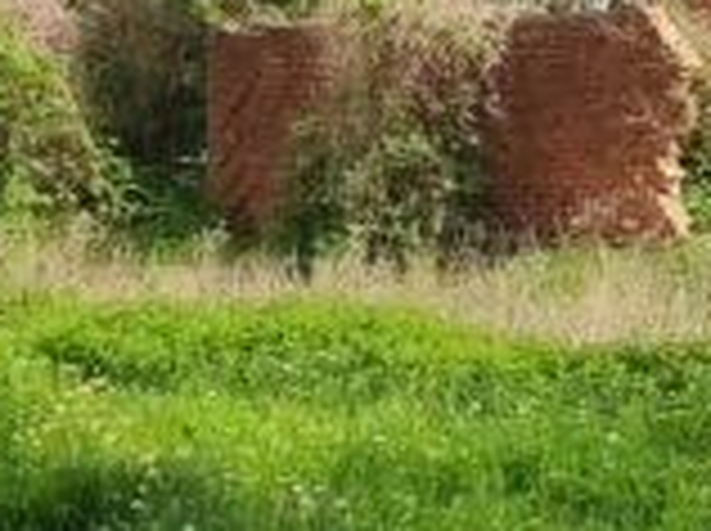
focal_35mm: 79
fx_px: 1620
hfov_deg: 24.6
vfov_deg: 17.2
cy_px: -202
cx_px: 486
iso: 50
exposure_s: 1/574
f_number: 1.79
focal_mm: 4.7
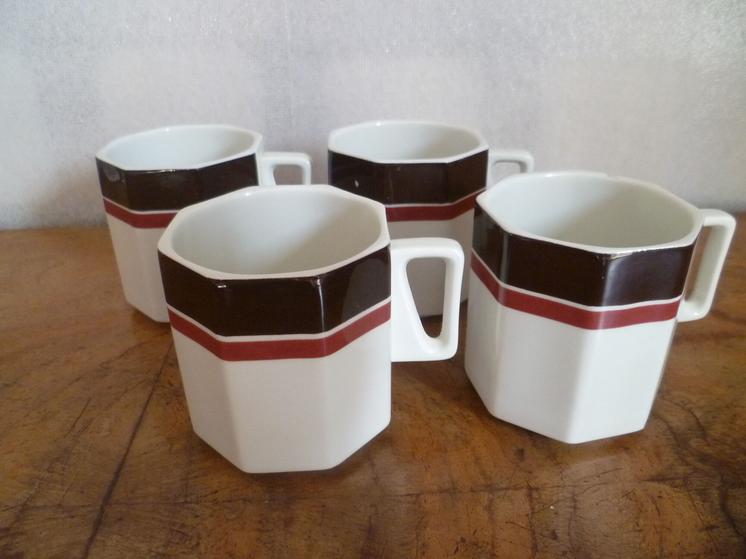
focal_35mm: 28
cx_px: 373
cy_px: 280
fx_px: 603
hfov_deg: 63.4
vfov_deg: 49.7
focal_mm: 5
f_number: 2.8
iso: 400
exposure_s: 1/30
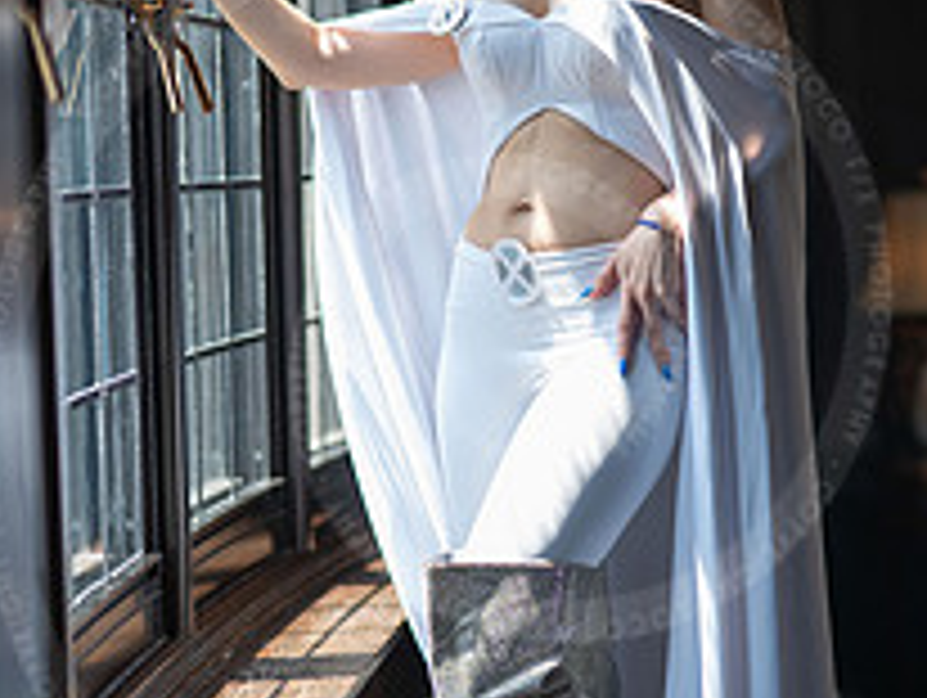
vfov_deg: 14.1
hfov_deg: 18.7
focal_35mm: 105
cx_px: 580
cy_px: 450
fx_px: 2815
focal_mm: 50
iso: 125
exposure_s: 1/1250
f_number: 1.2
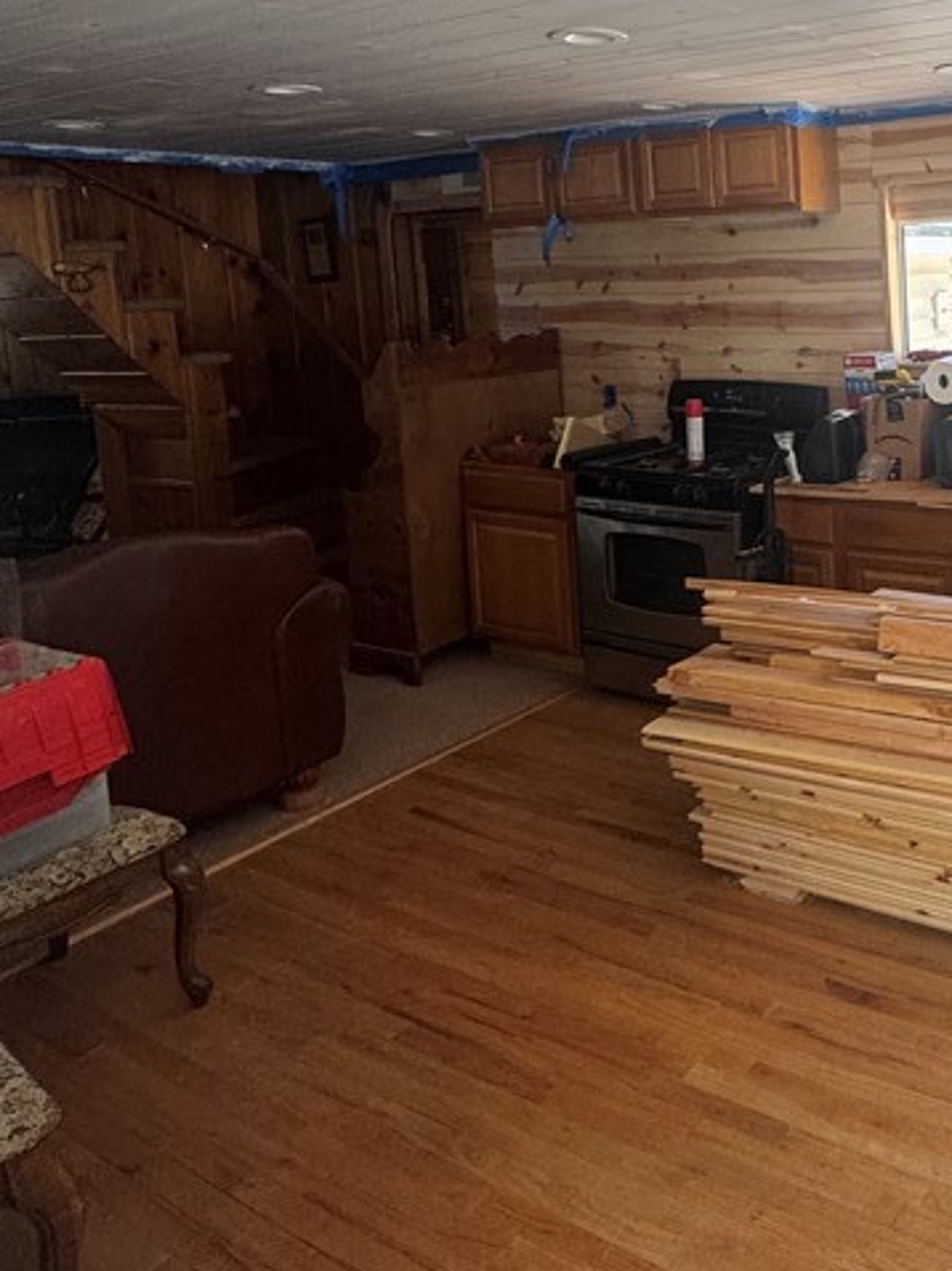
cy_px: 386
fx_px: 1101
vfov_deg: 58.1
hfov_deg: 42.0
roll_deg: +3.1
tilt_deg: -7.8
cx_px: 896
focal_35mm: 30
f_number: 2.2
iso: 200
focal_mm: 2.22
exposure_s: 1/99
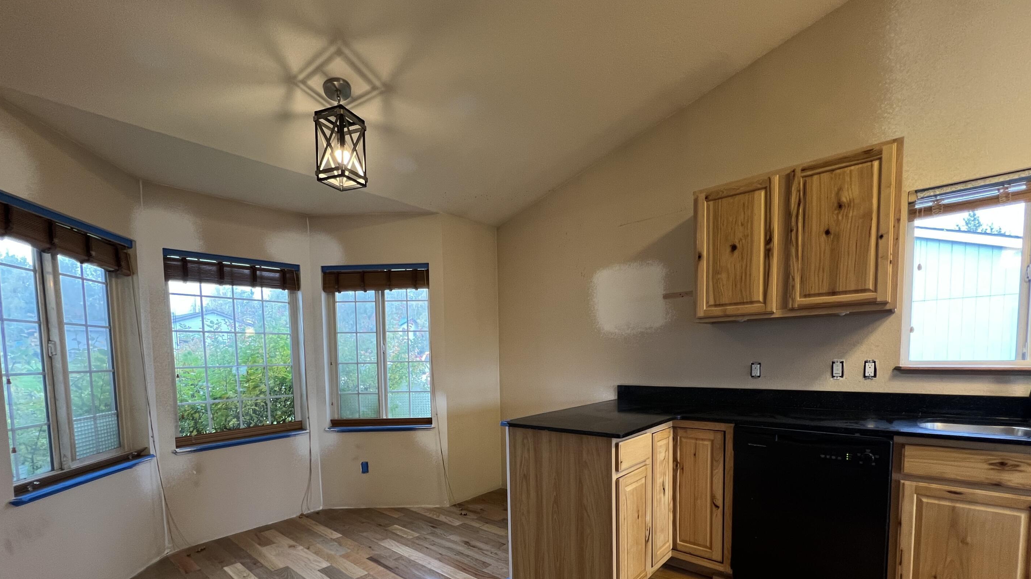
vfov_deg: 68.4
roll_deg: +1.0
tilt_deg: -4.4
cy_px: 390
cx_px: 509
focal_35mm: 15
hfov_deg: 103.0
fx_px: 410
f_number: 1.8
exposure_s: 1/60
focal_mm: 1.57
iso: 200
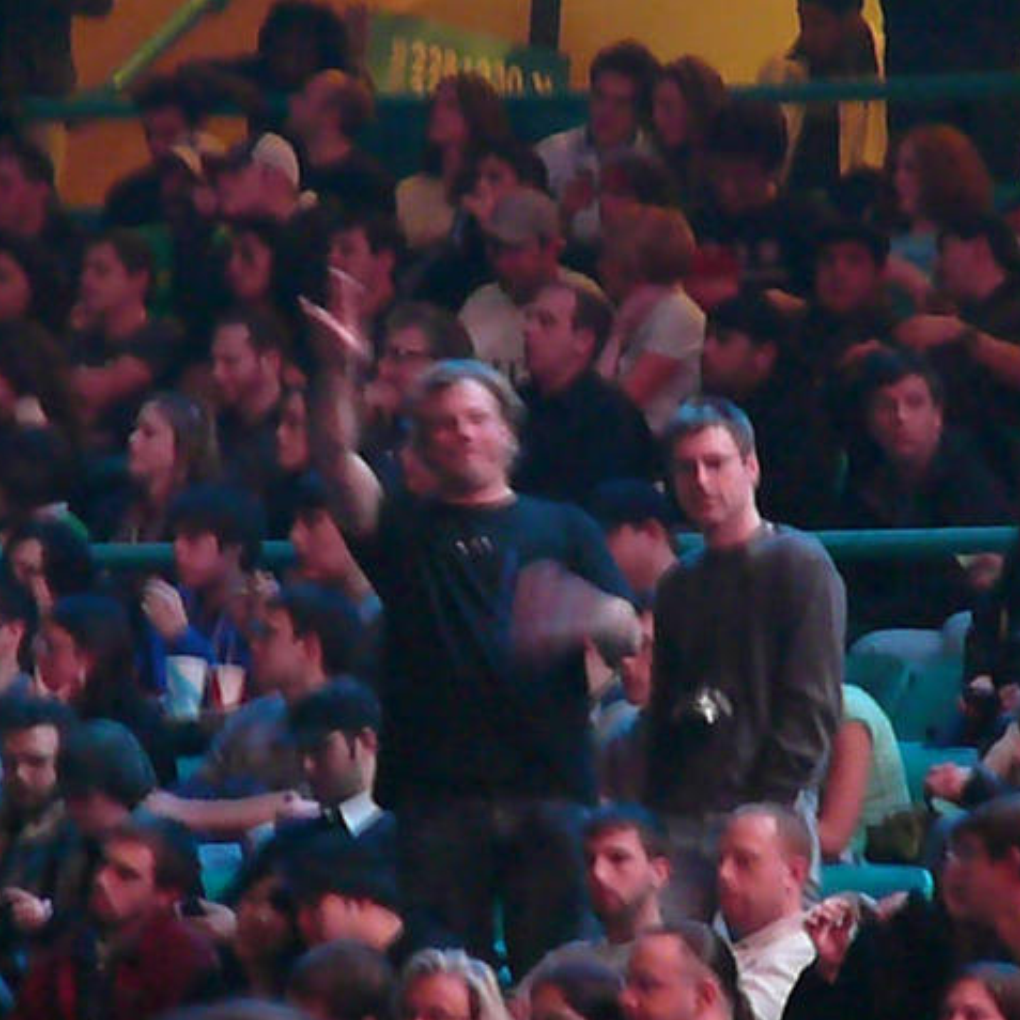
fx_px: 13835
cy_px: 511
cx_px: 567
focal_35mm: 415
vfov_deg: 4.2
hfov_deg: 4.2
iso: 1600
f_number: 4.2
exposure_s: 1/8
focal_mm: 52
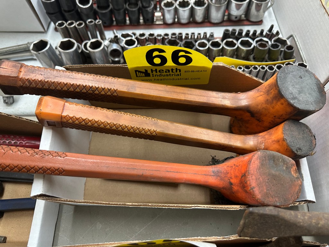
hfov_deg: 71.6
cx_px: 164
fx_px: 228
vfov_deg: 56.8
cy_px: 124
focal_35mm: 24
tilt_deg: -61.0
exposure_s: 1/71
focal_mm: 6.86
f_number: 1.78
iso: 160
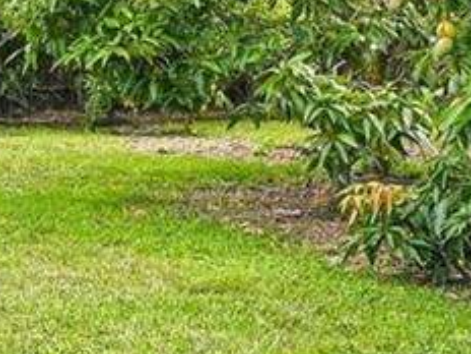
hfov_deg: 19.6
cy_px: 61
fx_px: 1265
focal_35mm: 93
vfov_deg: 15.8
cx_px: -128
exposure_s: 1/250
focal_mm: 14
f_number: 6.3
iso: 100
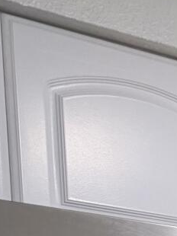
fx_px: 1058
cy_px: 572
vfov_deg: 10.8
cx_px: 563
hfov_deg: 8.0
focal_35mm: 155
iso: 160
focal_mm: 6.76
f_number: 1.78
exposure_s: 1/121
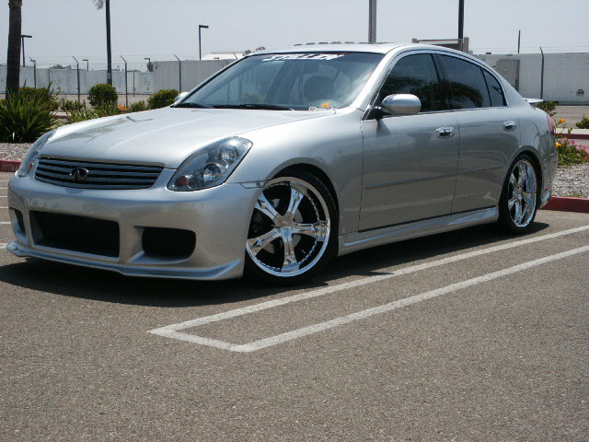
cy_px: 221
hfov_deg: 34.3
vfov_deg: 26.1
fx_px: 953
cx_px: 294
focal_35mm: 56
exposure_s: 1/350
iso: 64
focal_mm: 11.7
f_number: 8
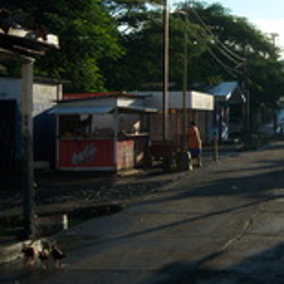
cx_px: 303
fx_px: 696
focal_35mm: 75
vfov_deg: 22.8
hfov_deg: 22.0
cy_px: 73
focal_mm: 7.5
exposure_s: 1/500
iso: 80
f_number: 4.8
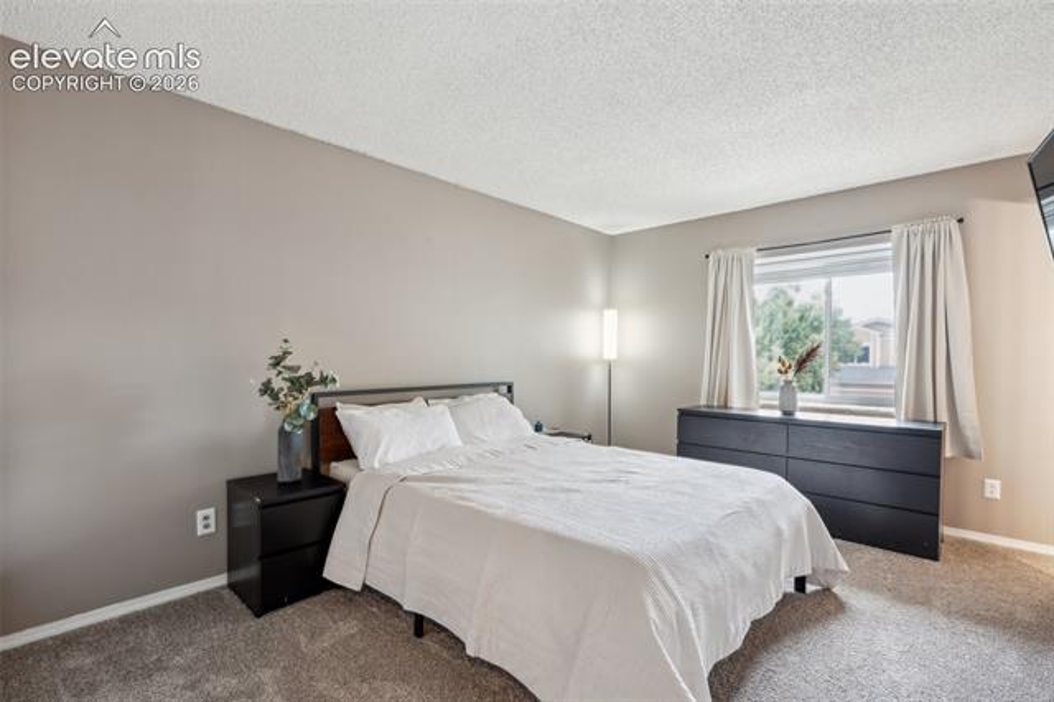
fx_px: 483
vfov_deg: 72.0
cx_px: 527
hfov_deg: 95.0
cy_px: 351
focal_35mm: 16
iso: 100
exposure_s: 2
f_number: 9
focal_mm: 16.5
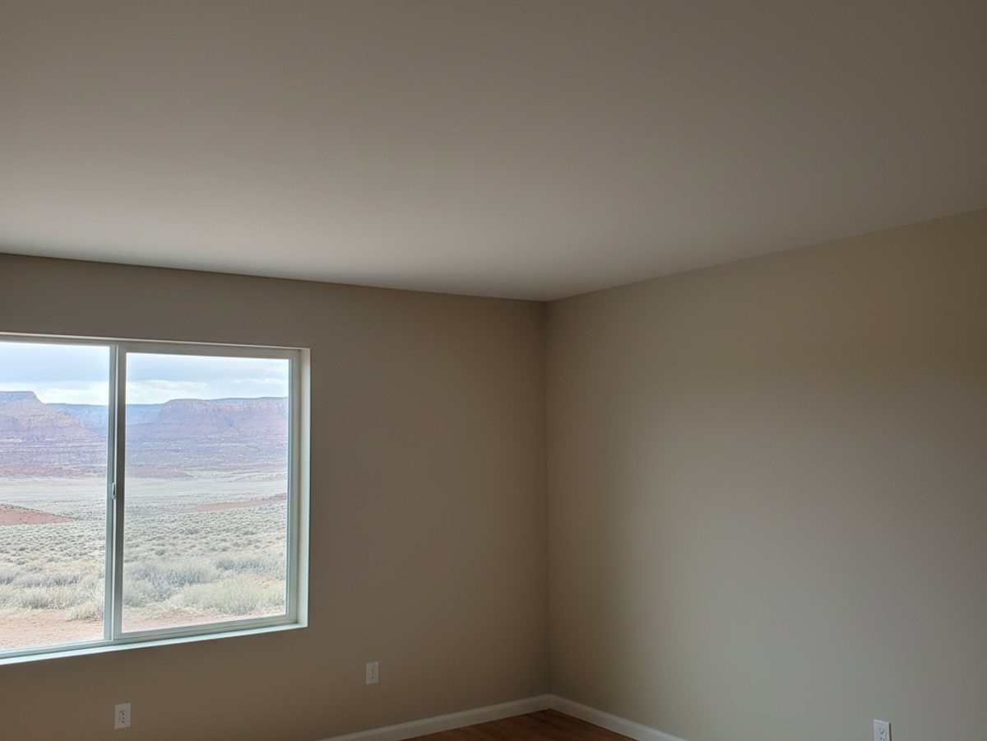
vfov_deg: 53.1
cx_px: 494
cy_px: 370
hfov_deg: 67.3
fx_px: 741
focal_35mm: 26
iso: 1272
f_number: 1.5
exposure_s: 1/236
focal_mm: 5.7
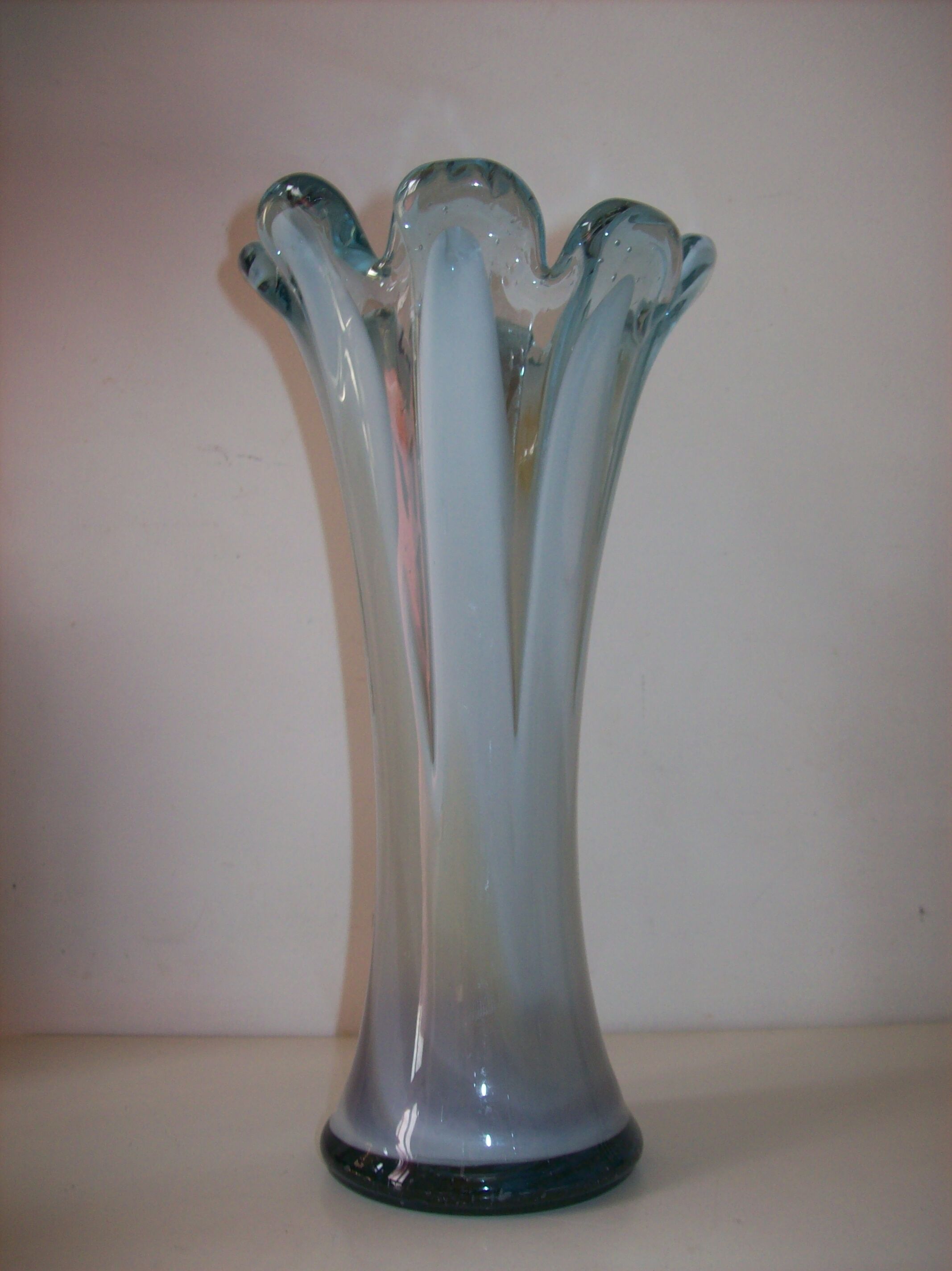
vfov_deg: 51.4
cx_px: 476
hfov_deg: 39.6
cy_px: 636
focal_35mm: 36
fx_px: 1321
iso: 80
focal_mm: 6
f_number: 2.7
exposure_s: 1/64
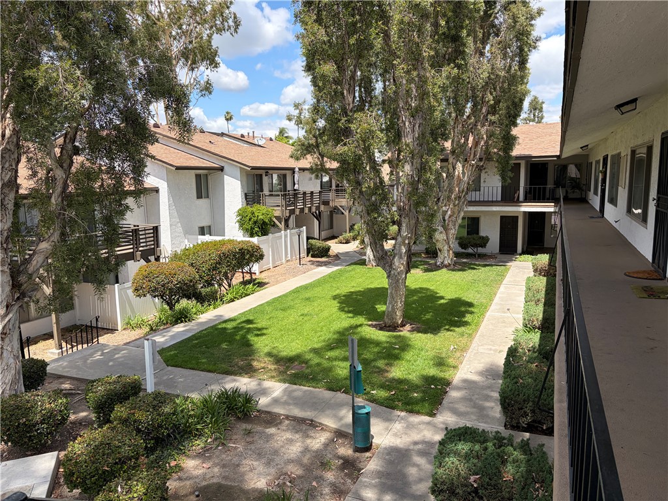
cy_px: 250
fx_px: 502
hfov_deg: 67.3
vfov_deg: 53.1
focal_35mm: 26
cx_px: 334
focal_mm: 5.96
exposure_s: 1/2208
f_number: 1.6
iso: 50
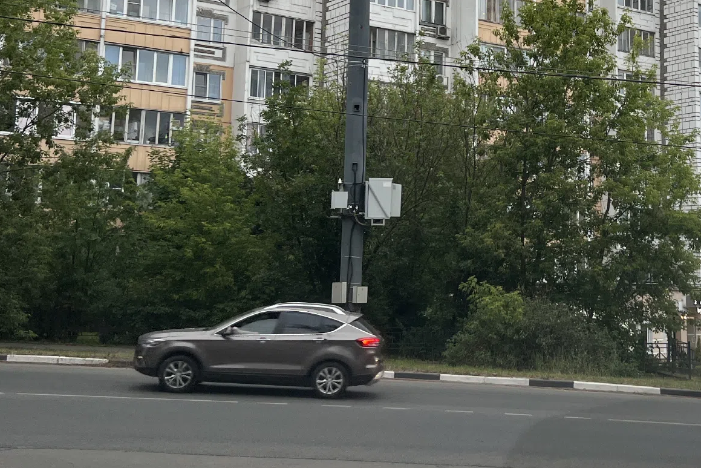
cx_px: 570
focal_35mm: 56
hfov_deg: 34.4
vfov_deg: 23.8
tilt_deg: +10.2
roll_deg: +0.5
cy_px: 97
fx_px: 1091
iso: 50
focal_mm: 5.7
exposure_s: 1/121
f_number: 1.5
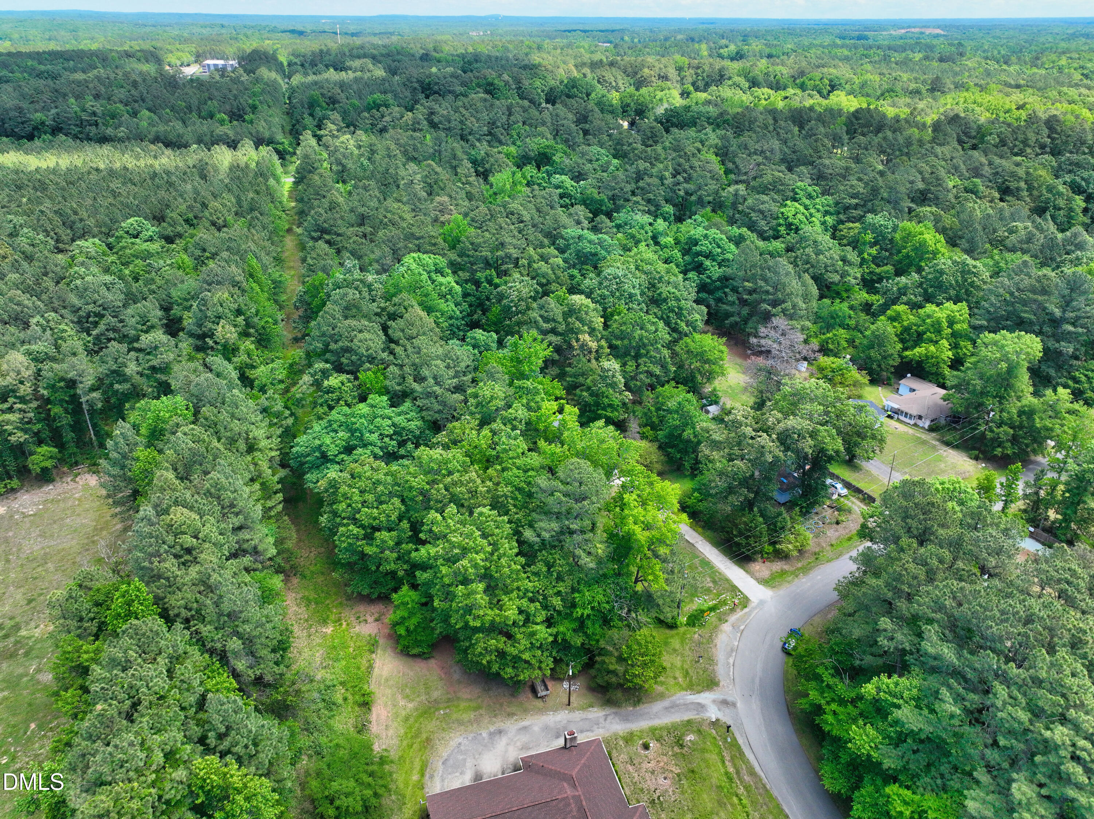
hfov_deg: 71.6
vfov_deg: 56.8
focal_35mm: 24
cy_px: 410
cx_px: 547
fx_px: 758
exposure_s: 1/1250
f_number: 2.8
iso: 260
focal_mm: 12.3
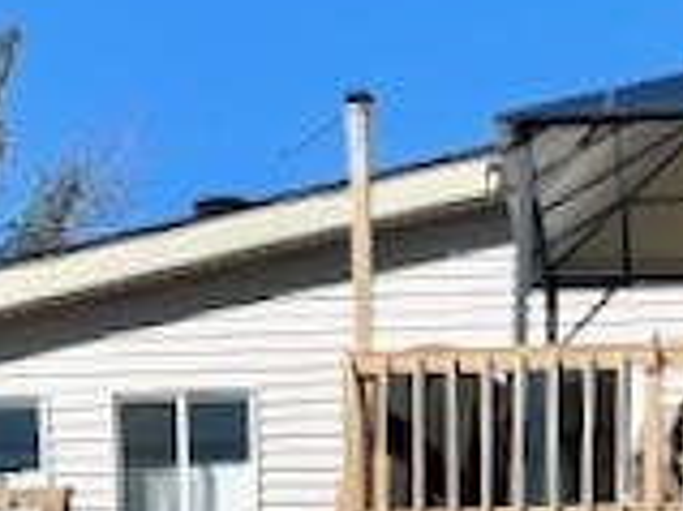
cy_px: 352
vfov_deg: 7.1
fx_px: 4121
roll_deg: -0.4
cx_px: 404
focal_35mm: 209
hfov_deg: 9.5
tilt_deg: +15.1
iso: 25
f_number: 2
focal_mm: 6
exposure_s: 1/1712
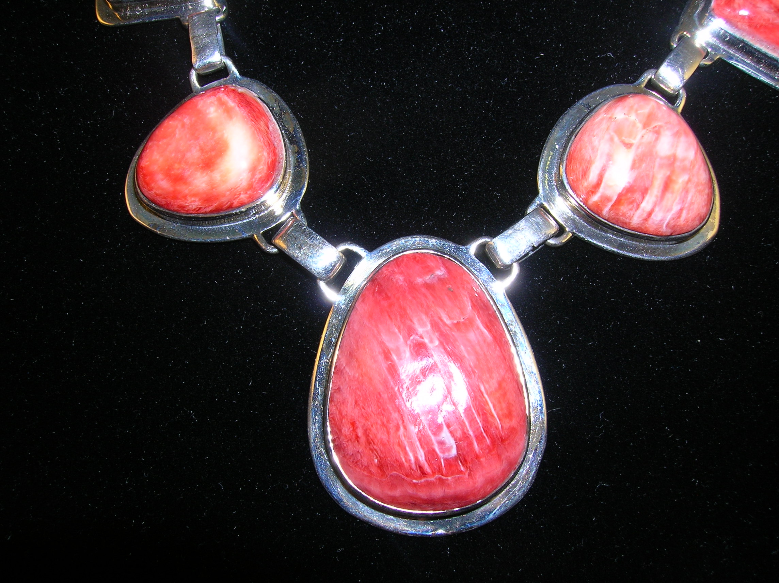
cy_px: 292
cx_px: 390
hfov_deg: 54.0
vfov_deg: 41.7
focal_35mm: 34
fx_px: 764
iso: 50
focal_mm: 5.7
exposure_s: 1/60.1
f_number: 4.9
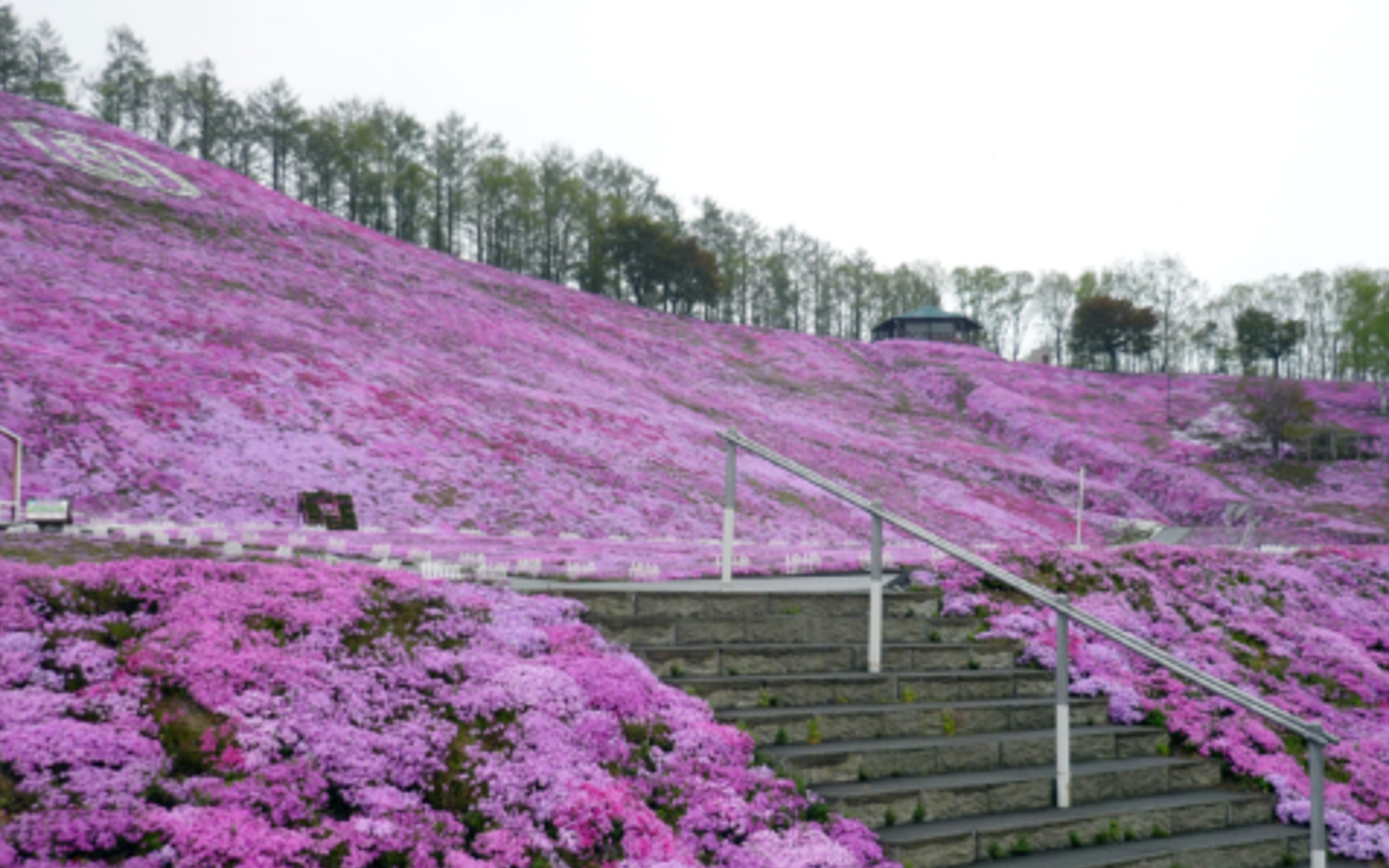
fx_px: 1665
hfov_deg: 45.2
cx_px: 745
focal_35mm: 44
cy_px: 489
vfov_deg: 29.2
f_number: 2.8
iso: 100
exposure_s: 1/320
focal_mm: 5.5
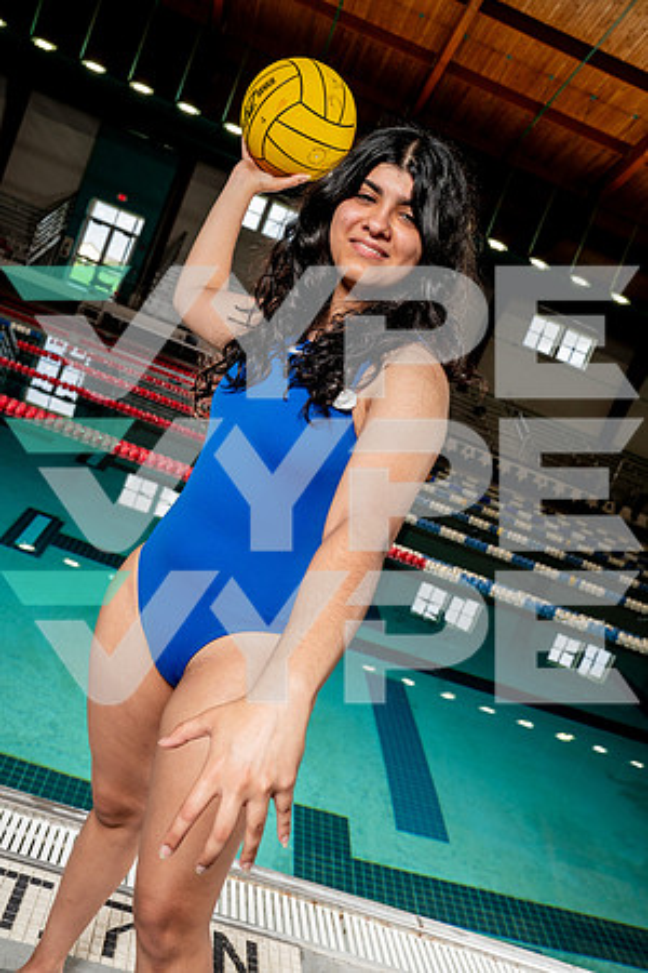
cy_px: 486
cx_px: 324
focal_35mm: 34
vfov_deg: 55.8
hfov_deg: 38.9
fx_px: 918
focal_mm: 34
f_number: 7.1
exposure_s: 1/250
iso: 400
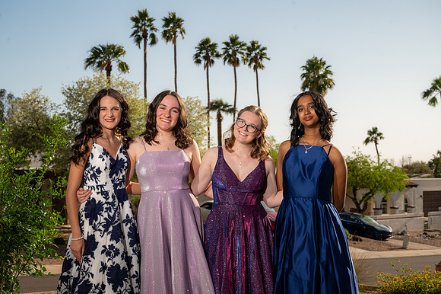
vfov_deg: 21.9
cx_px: 220
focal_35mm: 62
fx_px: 759
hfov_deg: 32.4
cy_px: 147
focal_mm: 62
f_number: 8
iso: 50
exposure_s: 1/200
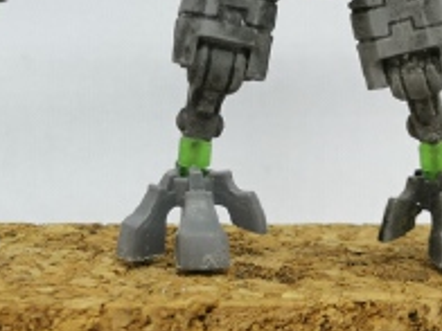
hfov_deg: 14.7
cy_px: -18
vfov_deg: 11.0
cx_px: 33
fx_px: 1698
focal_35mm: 133
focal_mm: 5.58
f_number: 1.8
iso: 50
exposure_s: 1/100
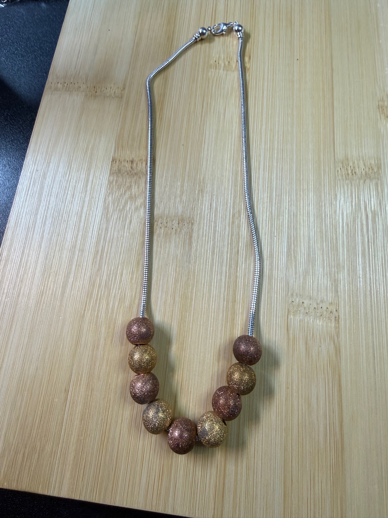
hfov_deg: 56.8
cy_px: 259
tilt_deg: -68.4
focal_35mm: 24
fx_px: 359
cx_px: 194
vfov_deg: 71.6
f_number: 2.2
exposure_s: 1/100
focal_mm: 2.22
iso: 100
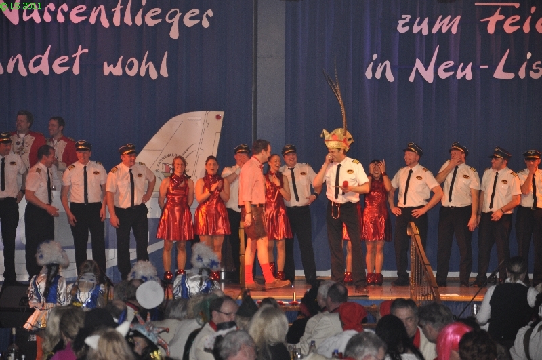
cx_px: 271
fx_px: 2368
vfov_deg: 8.7
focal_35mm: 158
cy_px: 180
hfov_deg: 13.1
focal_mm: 105
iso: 400
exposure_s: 1/60
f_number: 5.6
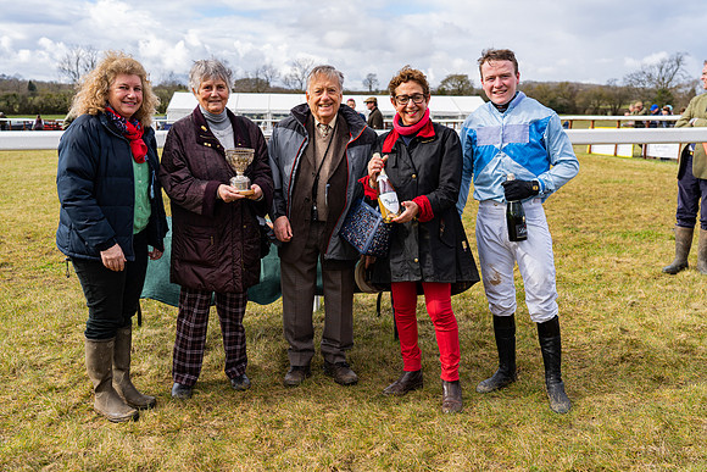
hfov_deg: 55.8
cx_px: 354
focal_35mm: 34
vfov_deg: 38.9
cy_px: 236
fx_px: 668
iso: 50
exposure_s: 1/250
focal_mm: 34
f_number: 5
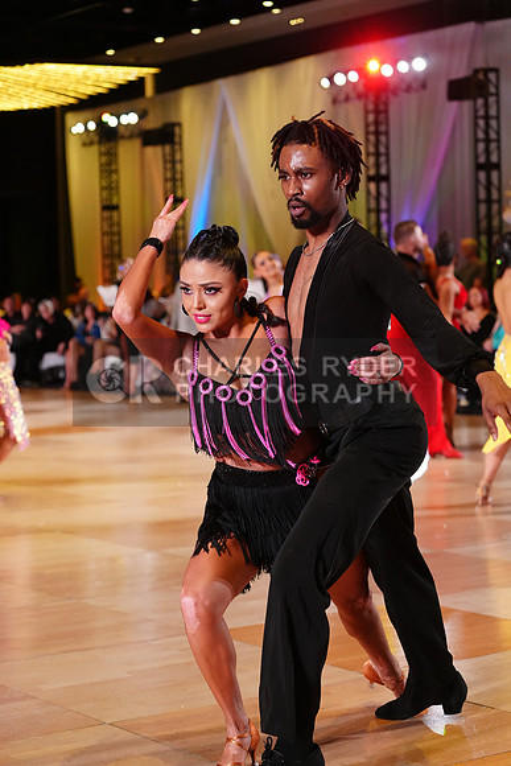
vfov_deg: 25.7
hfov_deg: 17.3
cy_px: 383
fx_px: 1681
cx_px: 256
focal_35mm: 79
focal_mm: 79
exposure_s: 1/400
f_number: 4
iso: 3200
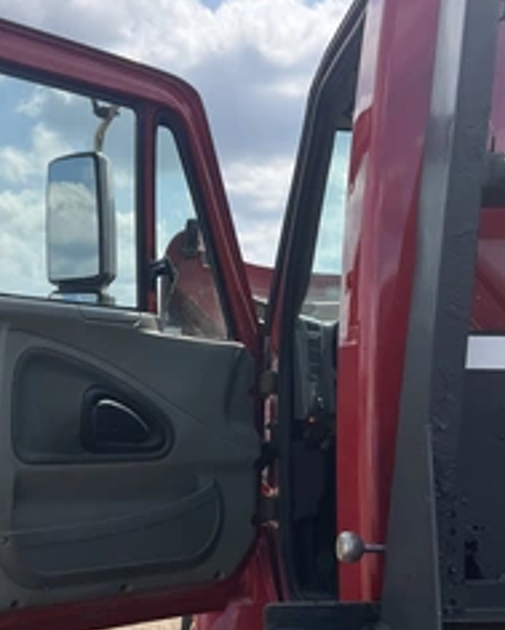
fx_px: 896
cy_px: 344
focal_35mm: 48
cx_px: 171
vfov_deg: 38.7
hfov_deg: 31.2
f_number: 1.8
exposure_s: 1/2058
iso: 25
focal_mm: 3
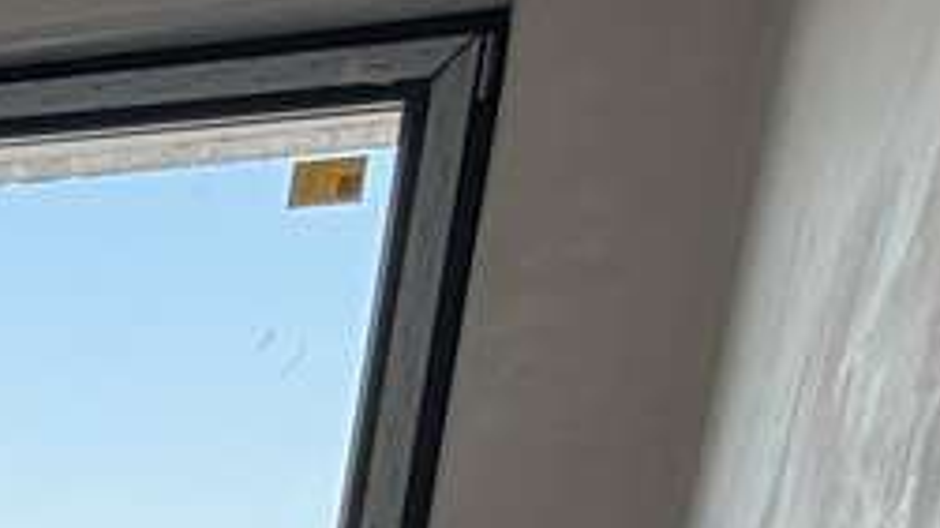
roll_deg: -0.6
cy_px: 1234
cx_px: -1105
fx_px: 2267
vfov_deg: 11.3
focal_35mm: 91
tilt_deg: -13.8
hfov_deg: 16.1
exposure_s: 1/121
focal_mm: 2.22
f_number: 2.2
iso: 64
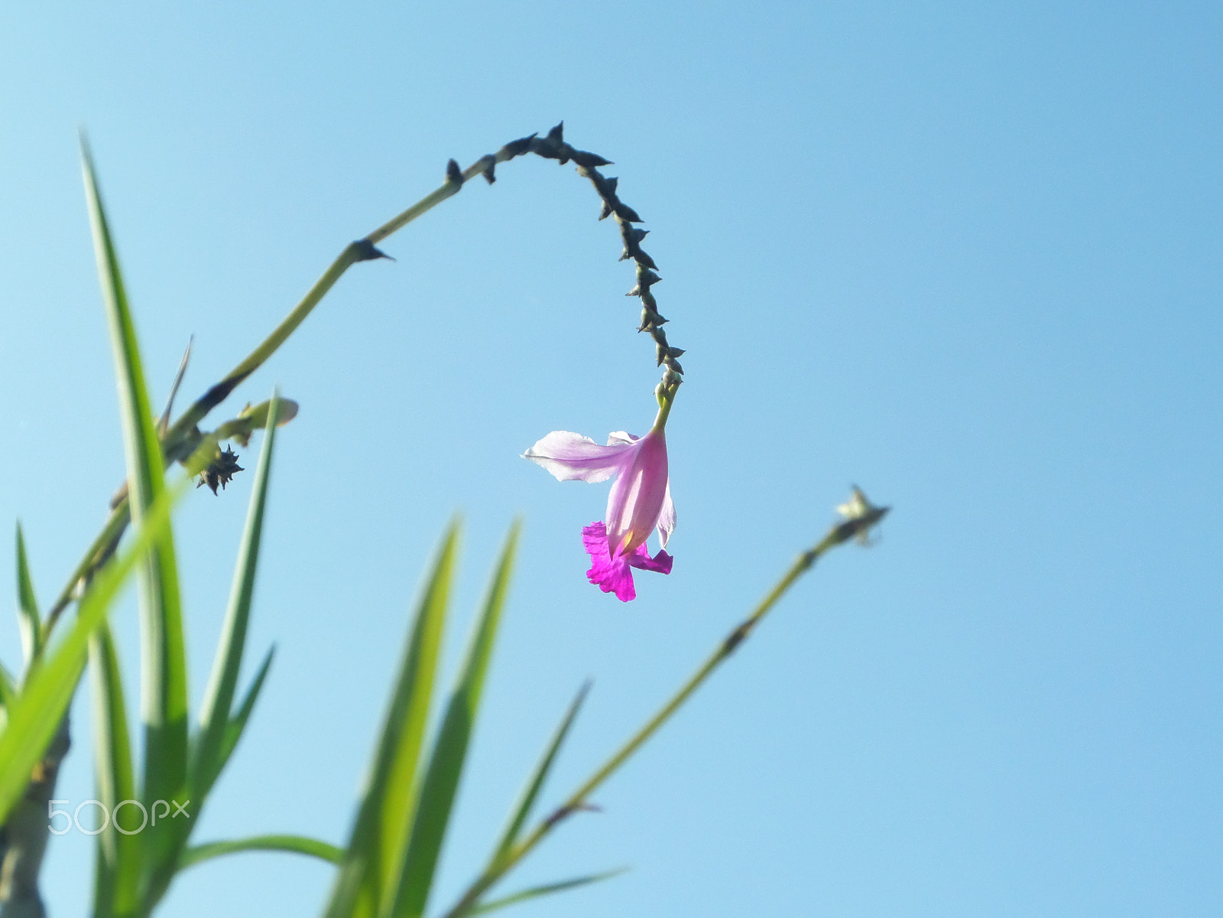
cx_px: 612
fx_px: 3674
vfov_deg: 14.2
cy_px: 459
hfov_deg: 18.9
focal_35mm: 104
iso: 400
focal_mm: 17
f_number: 5
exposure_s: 1/1500
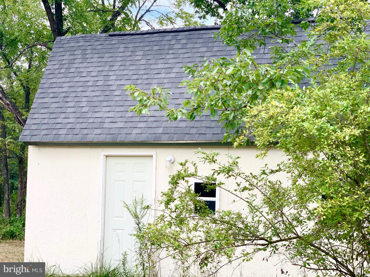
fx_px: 556
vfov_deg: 28.0
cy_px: 138
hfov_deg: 36.8
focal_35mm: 52
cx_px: 185
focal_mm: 6
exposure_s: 1/122
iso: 25
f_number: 2.4
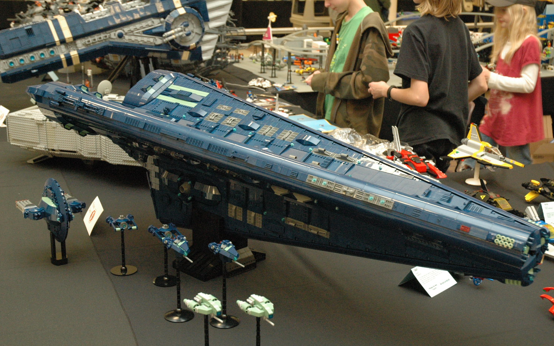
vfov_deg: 24.4
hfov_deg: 38.2
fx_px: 800
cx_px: 279
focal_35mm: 53
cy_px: 184
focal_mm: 34
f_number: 6.3
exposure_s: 1/60
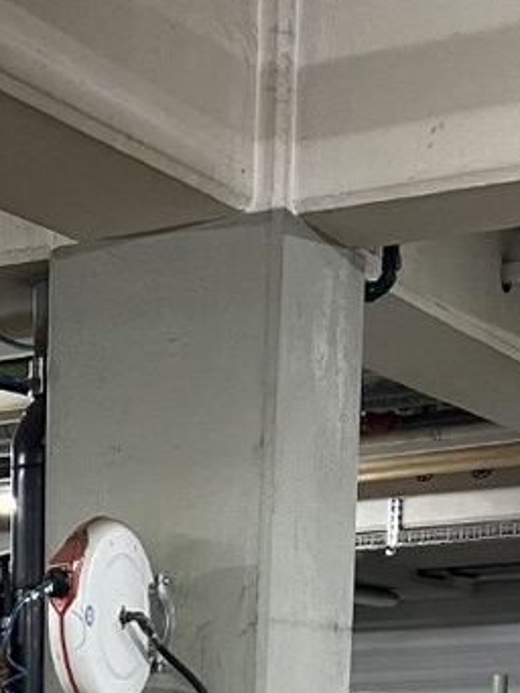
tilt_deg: -17.0
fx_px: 2062
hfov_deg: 13.9
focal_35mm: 103
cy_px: 1358
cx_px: -143
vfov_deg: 15.5
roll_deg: +1.5
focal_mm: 5.7
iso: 160
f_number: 1.5
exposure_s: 1/50
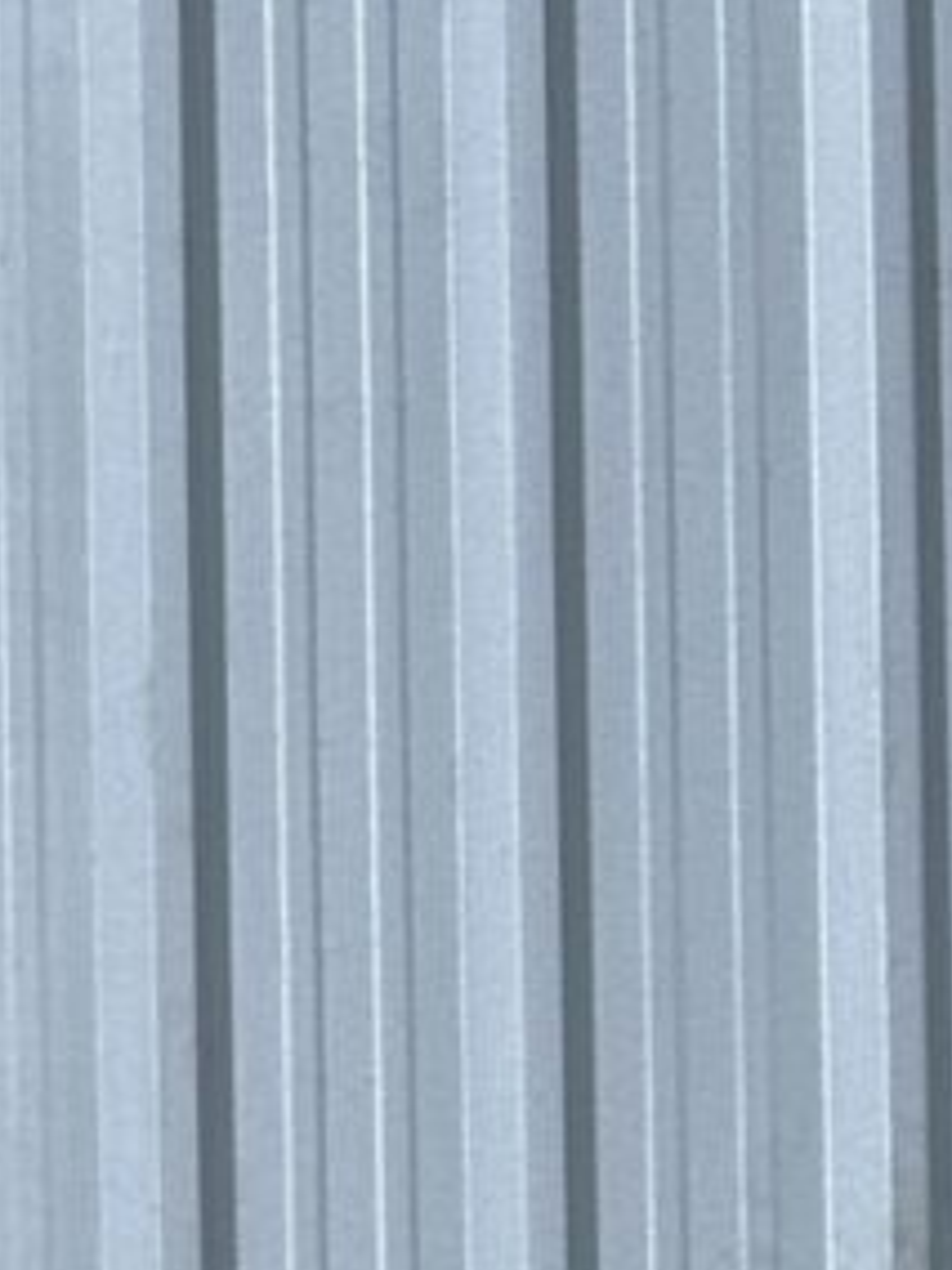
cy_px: 3023
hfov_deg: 5.5
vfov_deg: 7.2
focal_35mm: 260
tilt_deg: +2.2
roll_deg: +1.1
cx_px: -1292
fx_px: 9534
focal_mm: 6.86
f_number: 1.78
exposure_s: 1/368
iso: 64
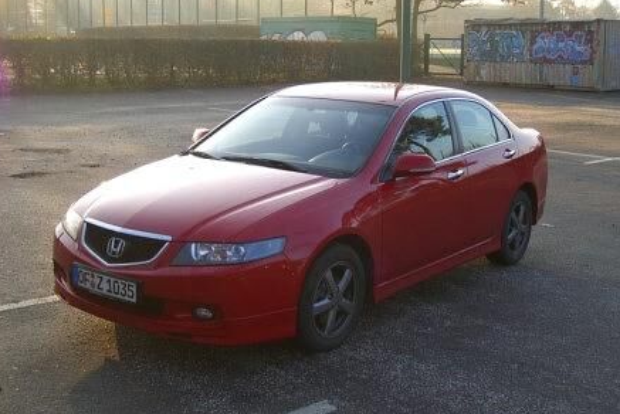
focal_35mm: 49
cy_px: 179
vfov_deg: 27.5
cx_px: 305
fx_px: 844
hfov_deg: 40.3
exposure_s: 1/200
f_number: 3.1
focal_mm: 9.5
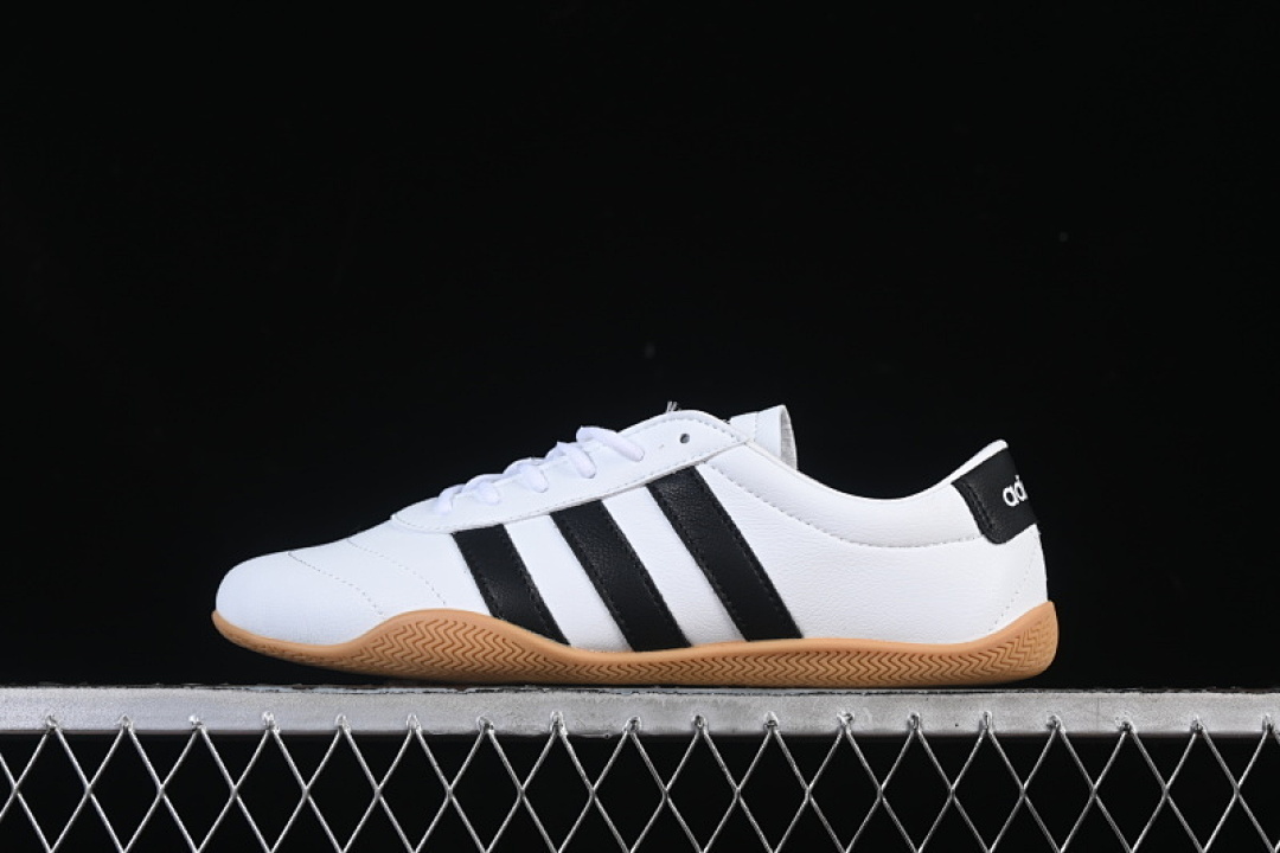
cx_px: 640
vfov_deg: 18.2
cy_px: 426
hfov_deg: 27.0
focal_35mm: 75
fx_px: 2666
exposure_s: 1/80
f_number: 8
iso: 160
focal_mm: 50
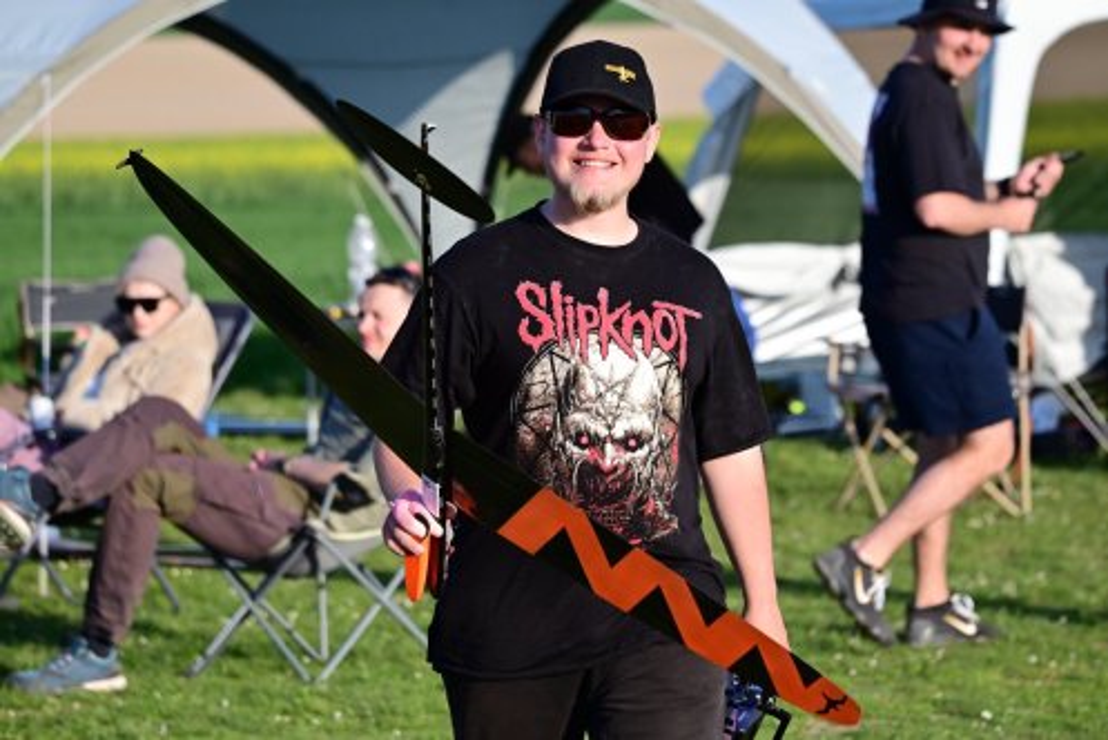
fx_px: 5081
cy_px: 370
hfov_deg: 12.4
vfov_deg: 8.3
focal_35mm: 165
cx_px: 554
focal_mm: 165
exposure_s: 1/3200
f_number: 7.1
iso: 1000
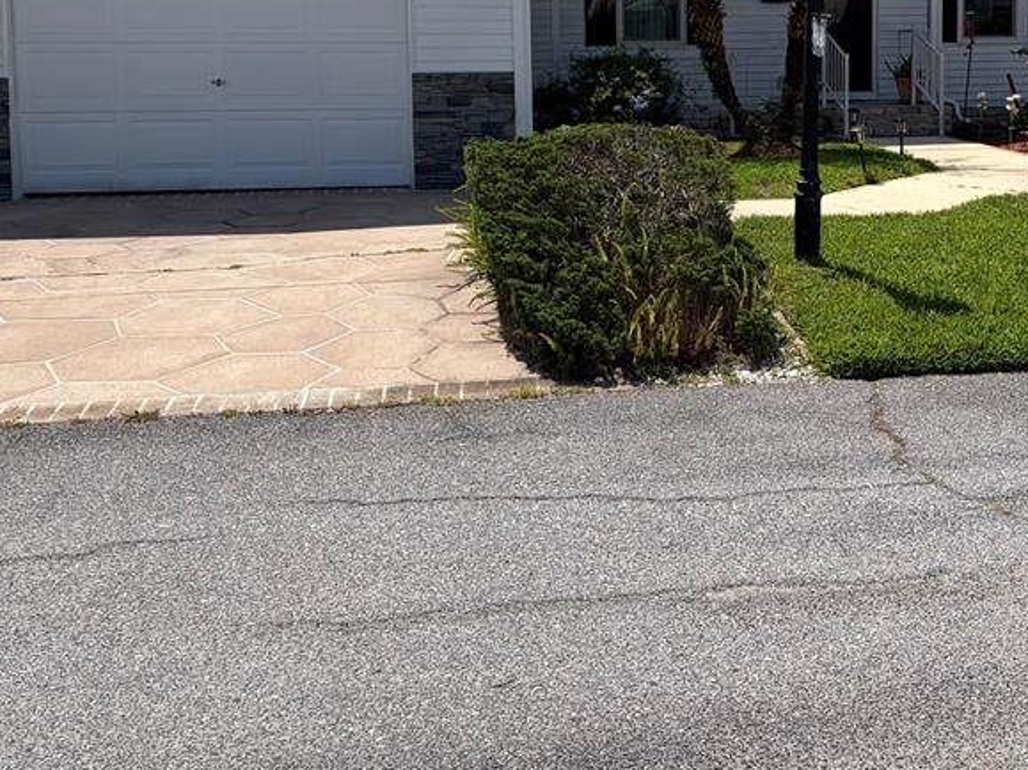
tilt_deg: -4.0
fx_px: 1366
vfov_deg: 30.5
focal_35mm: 46
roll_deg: +0.9
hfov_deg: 40.5
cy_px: 124
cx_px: 724
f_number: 1.6
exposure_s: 1/6993
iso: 64
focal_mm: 5.96
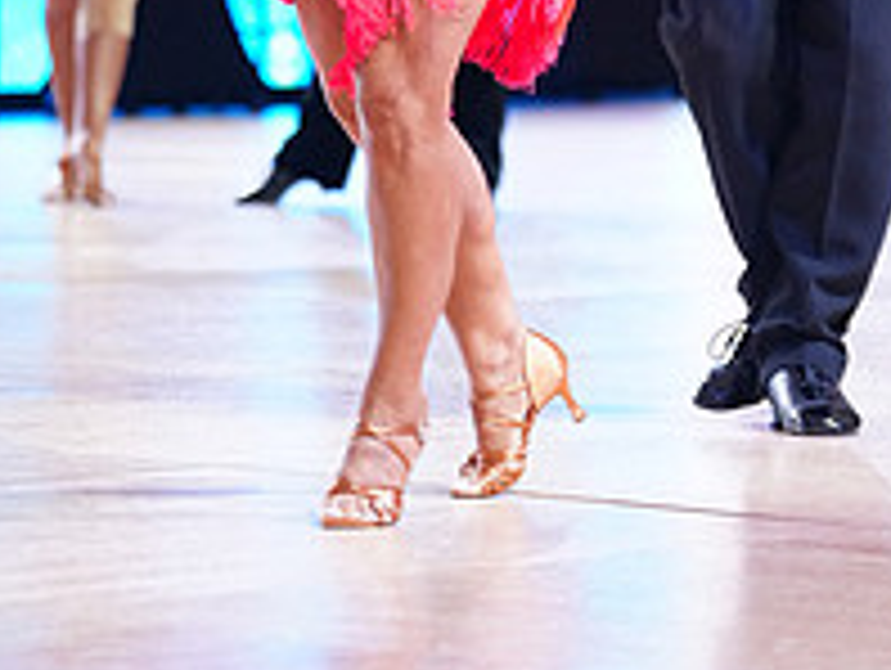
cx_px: 745
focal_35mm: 256
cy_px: -270
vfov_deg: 5.8
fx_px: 6597
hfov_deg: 7.7
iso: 2000
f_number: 2.8
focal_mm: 91
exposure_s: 1/320
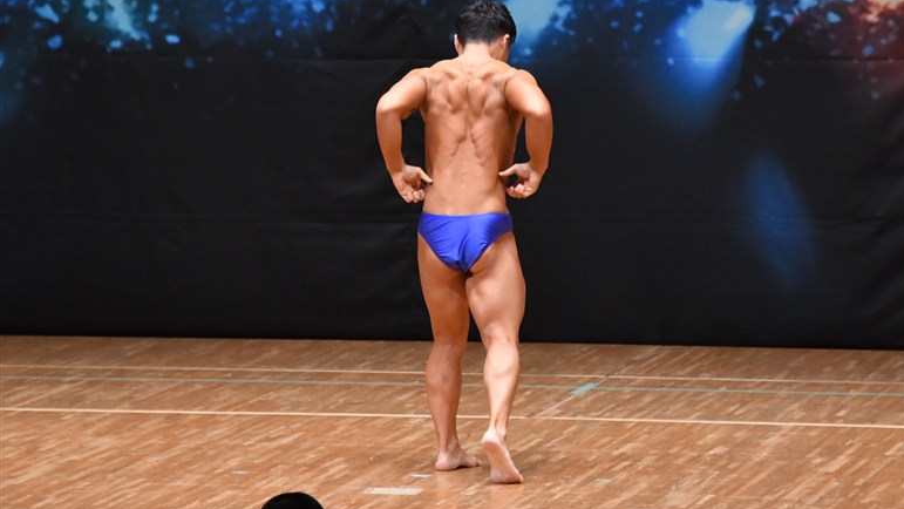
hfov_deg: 7.2
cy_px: 225
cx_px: 453
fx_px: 7192
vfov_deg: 4.1
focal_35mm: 300
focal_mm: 190
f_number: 5.6
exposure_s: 1/400
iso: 6400
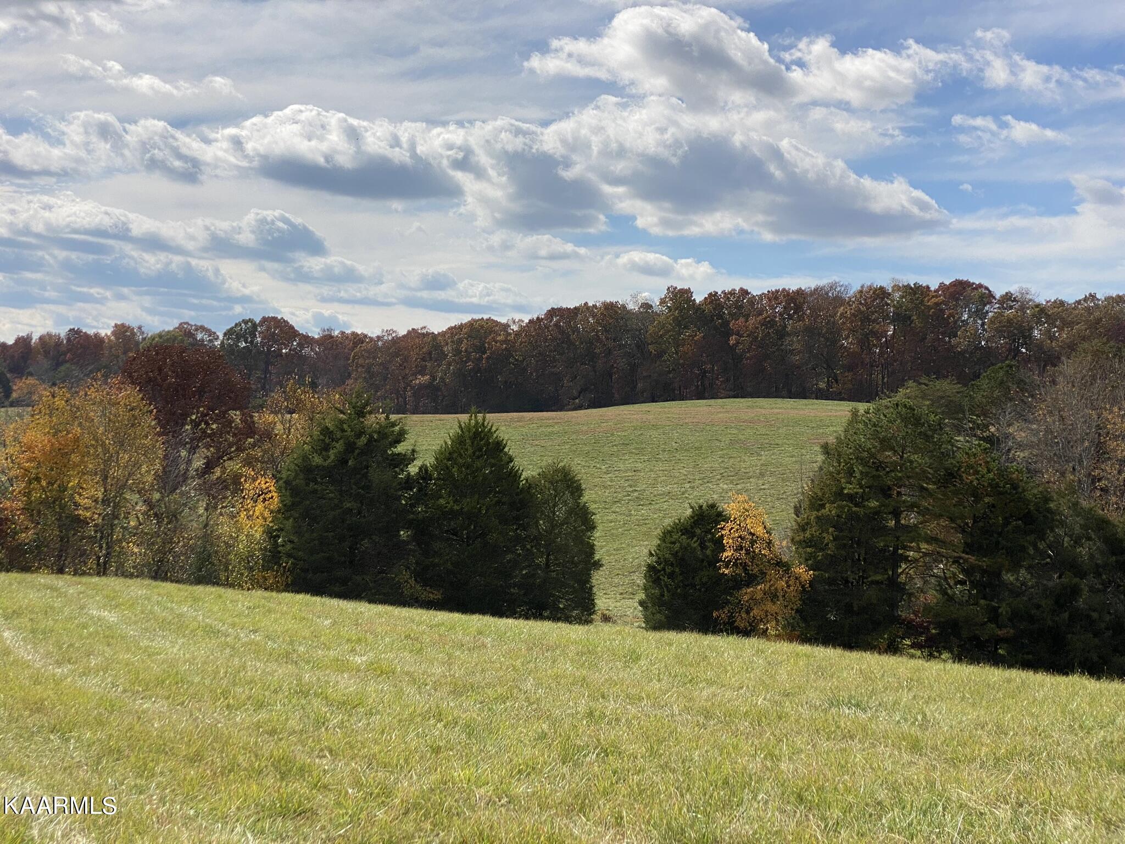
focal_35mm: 52
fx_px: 1690
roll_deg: -3.9
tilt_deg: +0.7
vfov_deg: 28.0
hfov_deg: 36.8
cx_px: 562
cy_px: 422
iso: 25
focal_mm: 6
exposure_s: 1/3690
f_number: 2
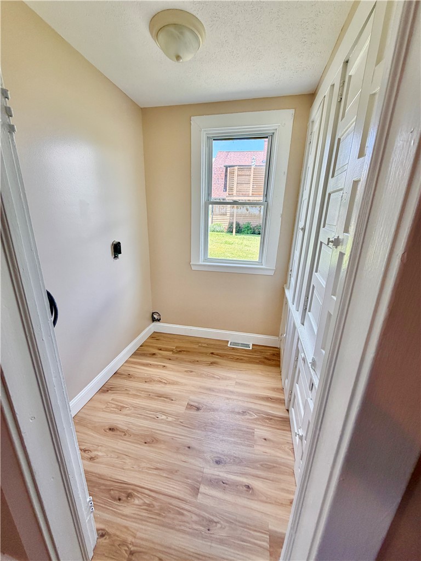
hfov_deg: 85.7
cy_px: 280
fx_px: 227
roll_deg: -3.0
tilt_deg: -18.5
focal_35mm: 14
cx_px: 210
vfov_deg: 102.1
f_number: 2.2
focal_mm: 2.22
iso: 64
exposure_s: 1/121
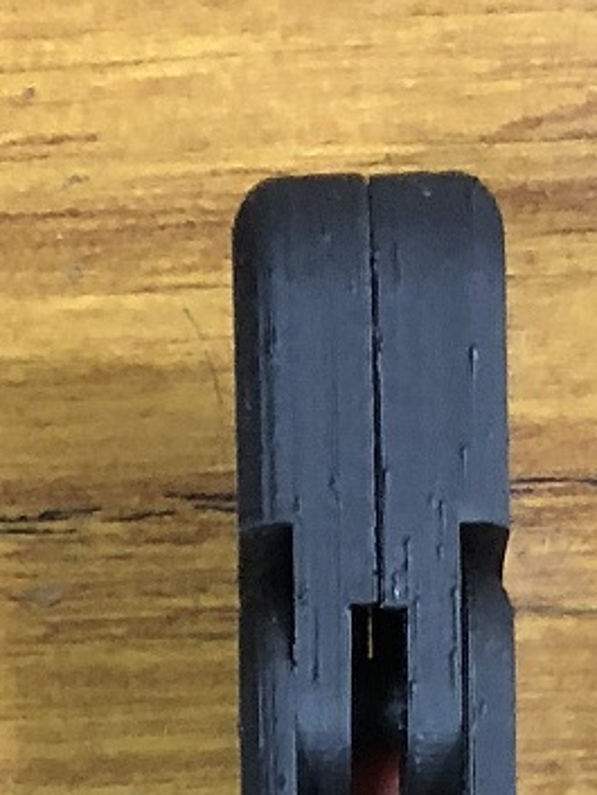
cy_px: 2142
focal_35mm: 160
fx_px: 3677
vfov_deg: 10.1
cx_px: 191
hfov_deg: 9.3
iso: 100
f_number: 1.8
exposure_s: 1/17
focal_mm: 3.99
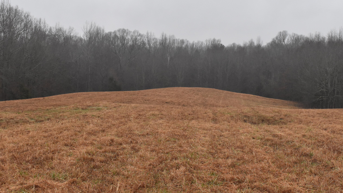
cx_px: 172
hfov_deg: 38.5
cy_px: 91
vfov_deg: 22.2
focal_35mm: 54
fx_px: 491
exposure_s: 1/1000
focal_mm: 34
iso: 3200
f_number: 13
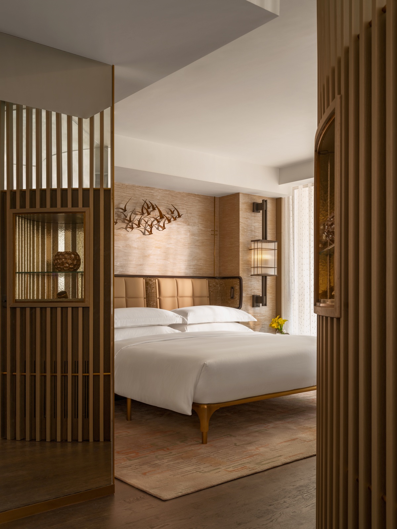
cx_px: 198
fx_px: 520
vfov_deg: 54.0
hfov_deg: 41.8
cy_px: 264
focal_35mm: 34
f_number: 8
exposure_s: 6.5
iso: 50
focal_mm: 42.5
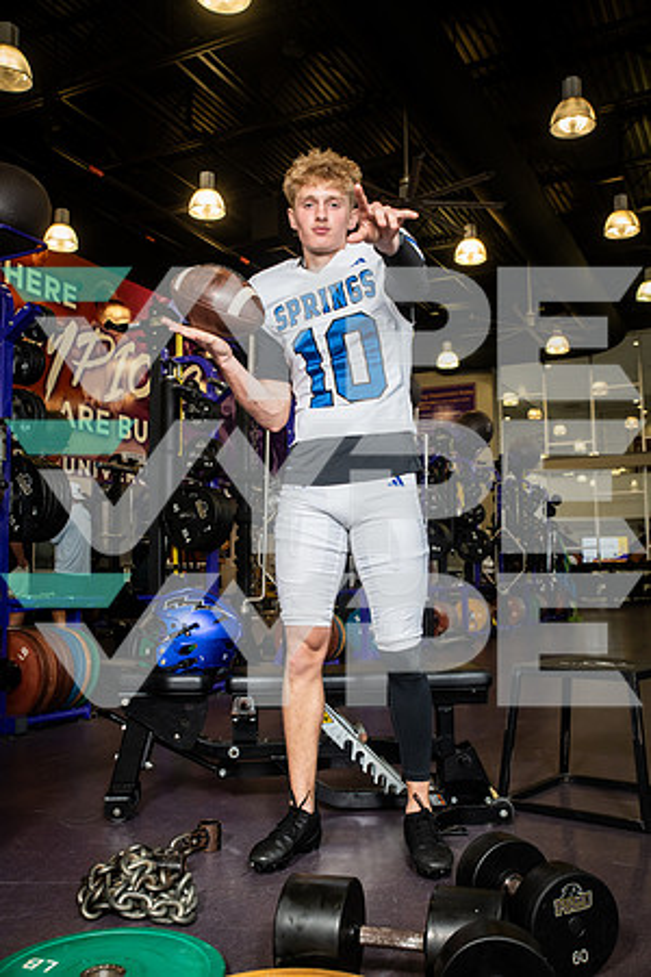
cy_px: 488
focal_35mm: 34
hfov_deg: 38.9
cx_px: 326
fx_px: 922
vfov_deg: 55.8
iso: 500
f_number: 5.6
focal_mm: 34
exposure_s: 1/250
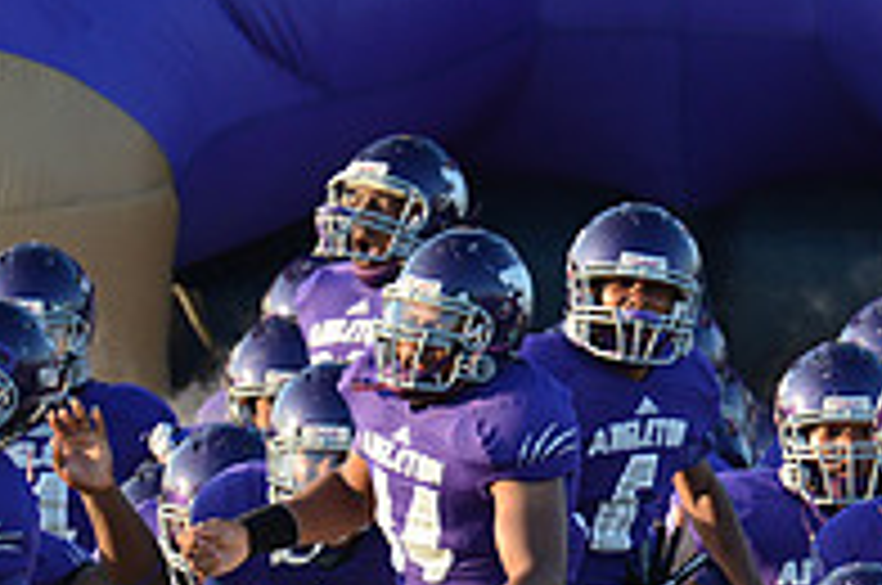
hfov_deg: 1.3
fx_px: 39894
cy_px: 554
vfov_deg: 0.8
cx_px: 958
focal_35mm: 1631
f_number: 4
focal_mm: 550
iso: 800
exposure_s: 1/1250
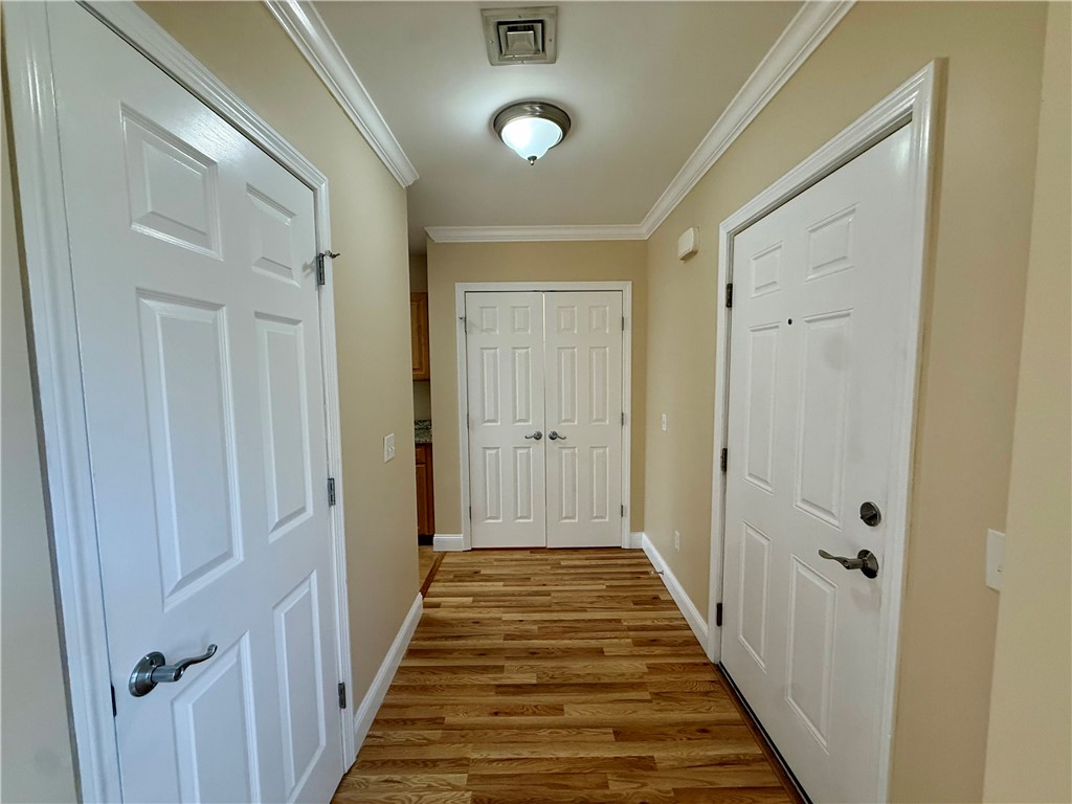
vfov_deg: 85.7
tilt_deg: -4.4
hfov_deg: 102.1
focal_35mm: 14
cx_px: 536
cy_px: 402
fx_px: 434
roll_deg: +1.2
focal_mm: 2.22
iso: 320
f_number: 2.2
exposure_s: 1/120
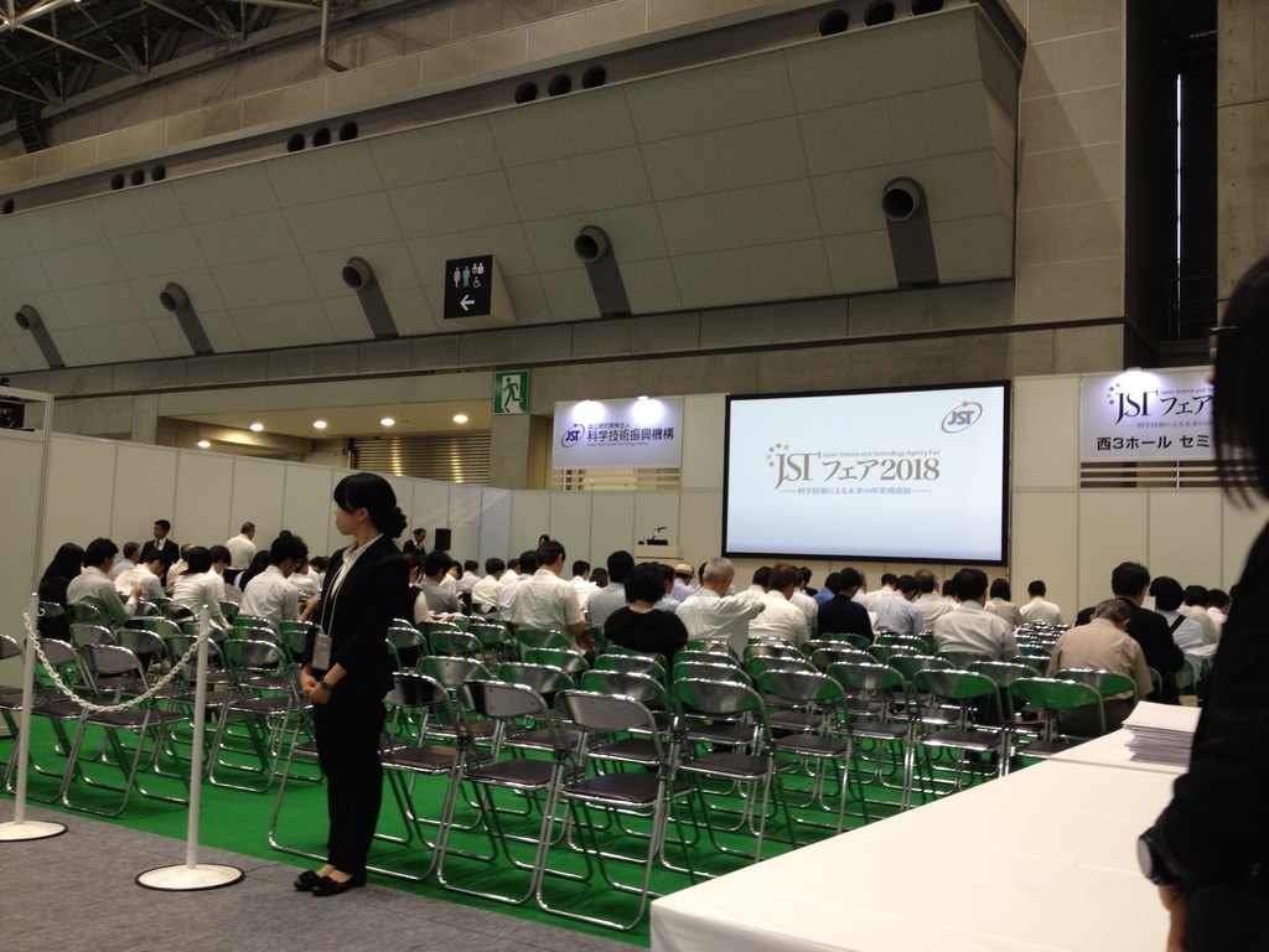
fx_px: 1283
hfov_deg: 52.6
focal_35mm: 35
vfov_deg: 40.7
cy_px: 476
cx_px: 634
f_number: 2.4
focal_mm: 4.28
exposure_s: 1/30
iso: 50
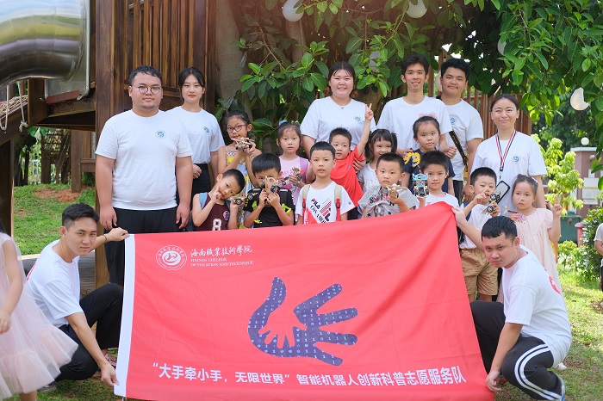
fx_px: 887
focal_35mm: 53
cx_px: 302
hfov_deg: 37.5
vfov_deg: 25.5
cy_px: 200
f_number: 2
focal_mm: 35
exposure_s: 1/1700
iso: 320
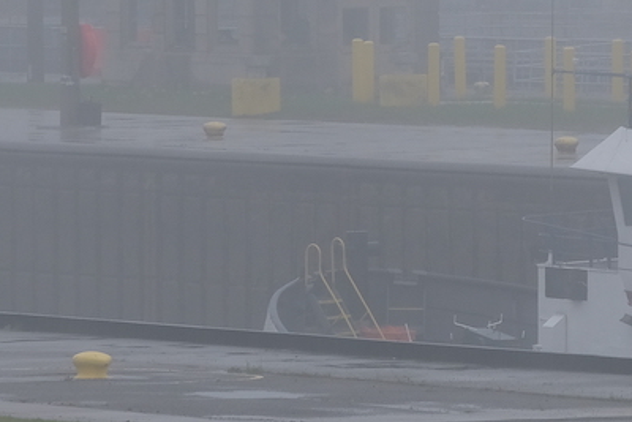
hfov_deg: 3.2
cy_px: -123
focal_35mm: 643
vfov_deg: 2.1
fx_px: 11292
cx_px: 806
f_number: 7.1
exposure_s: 1/160
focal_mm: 110
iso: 320
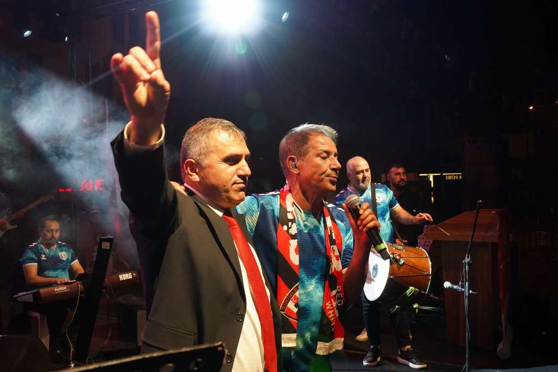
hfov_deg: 51.9
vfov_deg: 36.0
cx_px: 279
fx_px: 574
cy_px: 186
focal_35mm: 37
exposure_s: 1/320
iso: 4000
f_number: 8
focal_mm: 37
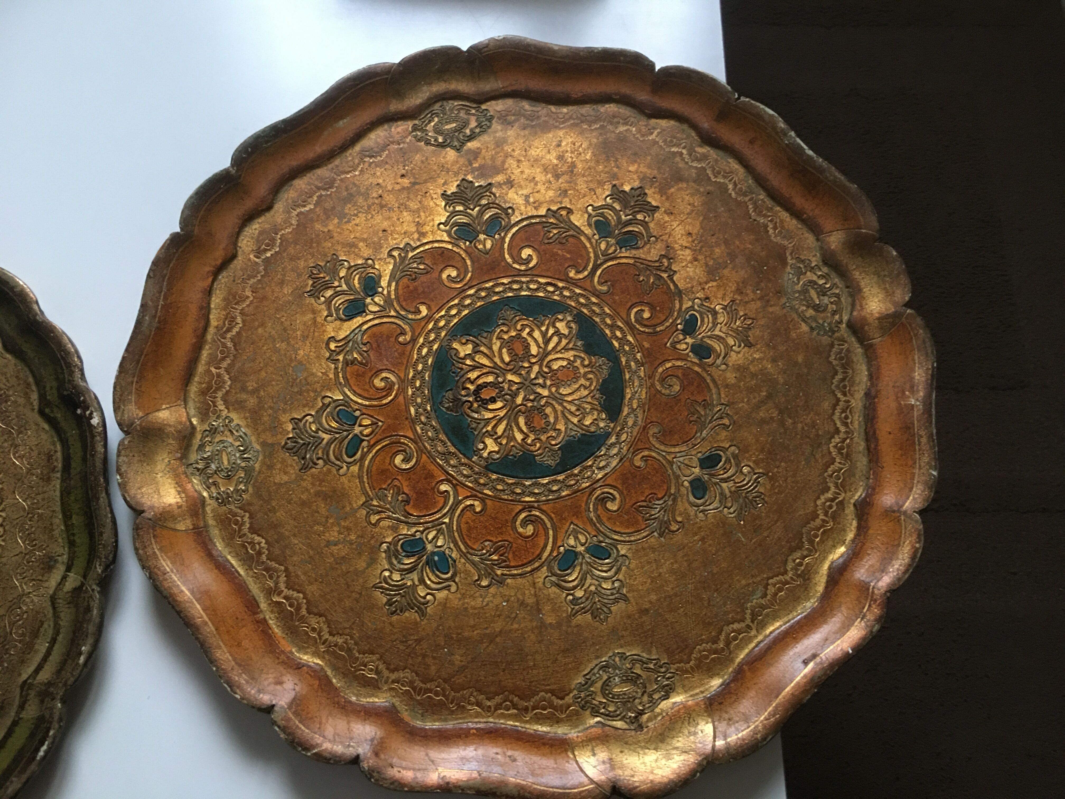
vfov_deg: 48.2
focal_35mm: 29
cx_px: 532
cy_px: 400
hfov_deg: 61.7
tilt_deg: -70.5
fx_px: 892
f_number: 2.2
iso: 80
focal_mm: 4.15
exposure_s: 1/10
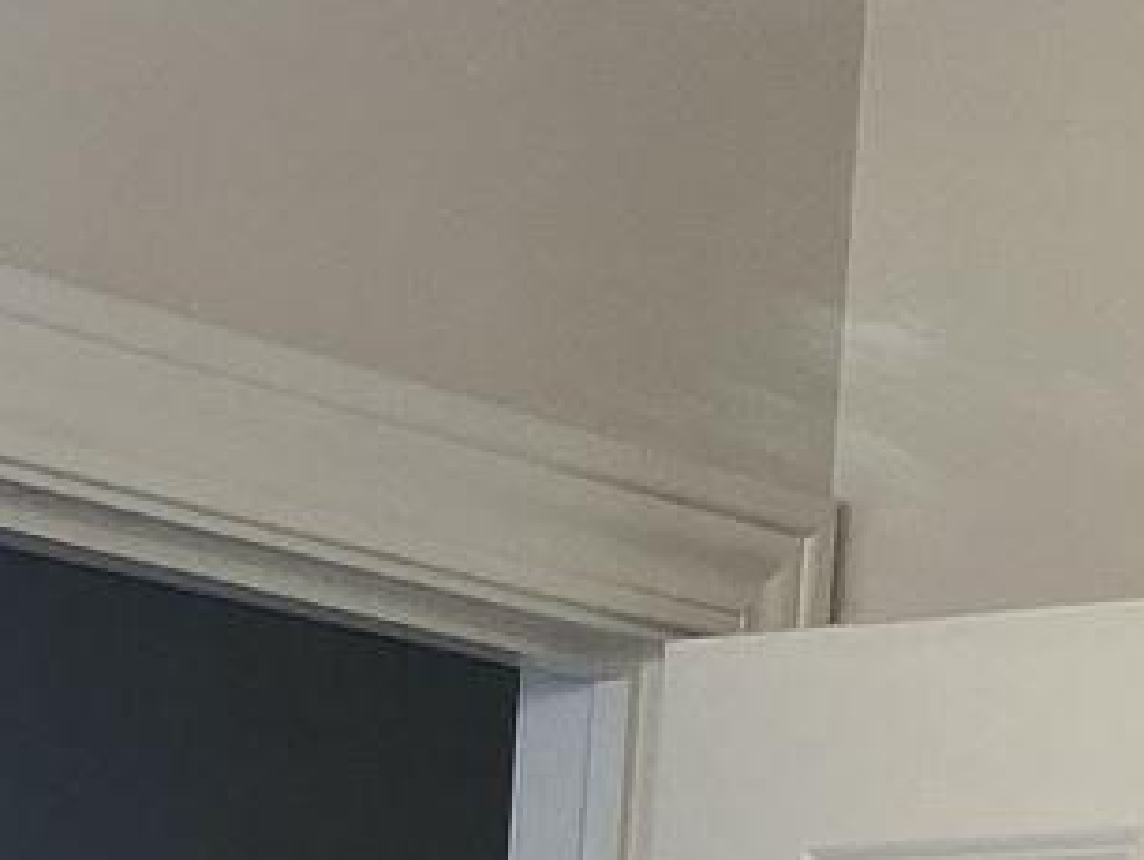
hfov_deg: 11.3
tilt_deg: -11.7
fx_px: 5755
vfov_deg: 7.4
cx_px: 49
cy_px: 2722
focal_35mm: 174
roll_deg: -3.2
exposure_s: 1/120
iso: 80
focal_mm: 4.25
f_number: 1.8
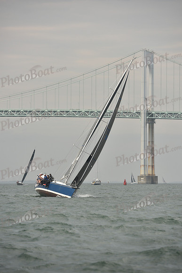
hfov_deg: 8.1
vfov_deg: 12.1
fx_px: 1288
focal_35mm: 170
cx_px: 91
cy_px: 136
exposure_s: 1/640
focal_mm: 170
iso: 250
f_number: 5
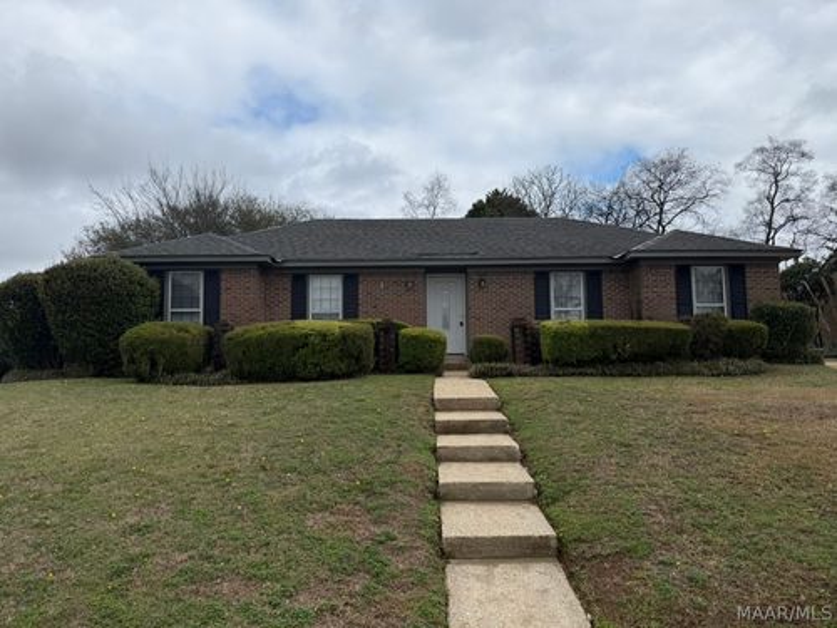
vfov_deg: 56.8
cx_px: 418
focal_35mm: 24
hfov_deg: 71.6
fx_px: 580
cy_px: 314
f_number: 1.78
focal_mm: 6.76
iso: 80
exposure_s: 1/4167
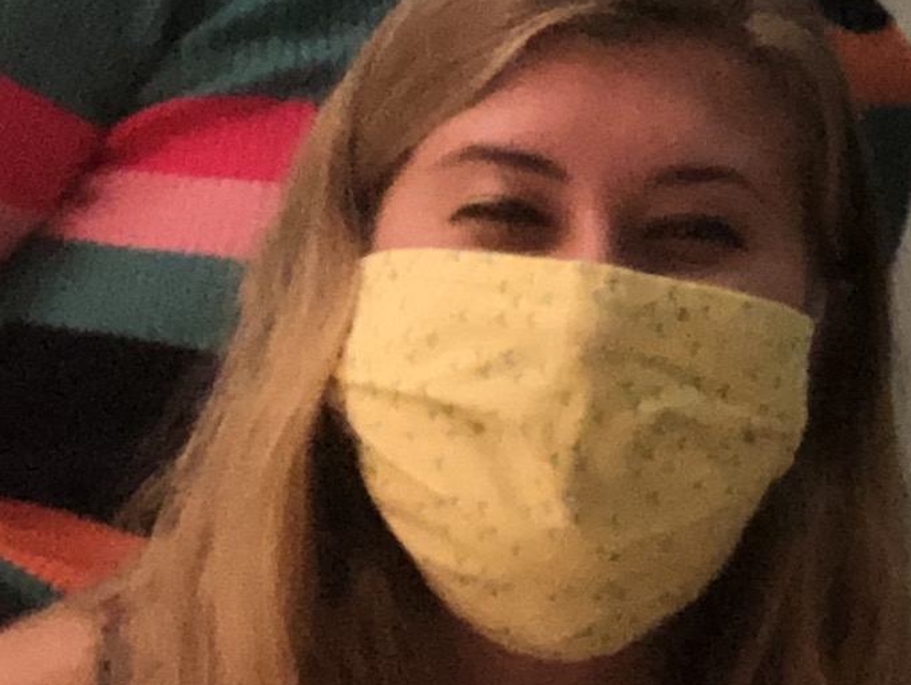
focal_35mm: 145
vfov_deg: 10.2
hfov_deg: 12.2
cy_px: 134
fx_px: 3819
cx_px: 1787
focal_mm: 2.87
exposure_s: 1/30
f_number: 2.2
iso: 200
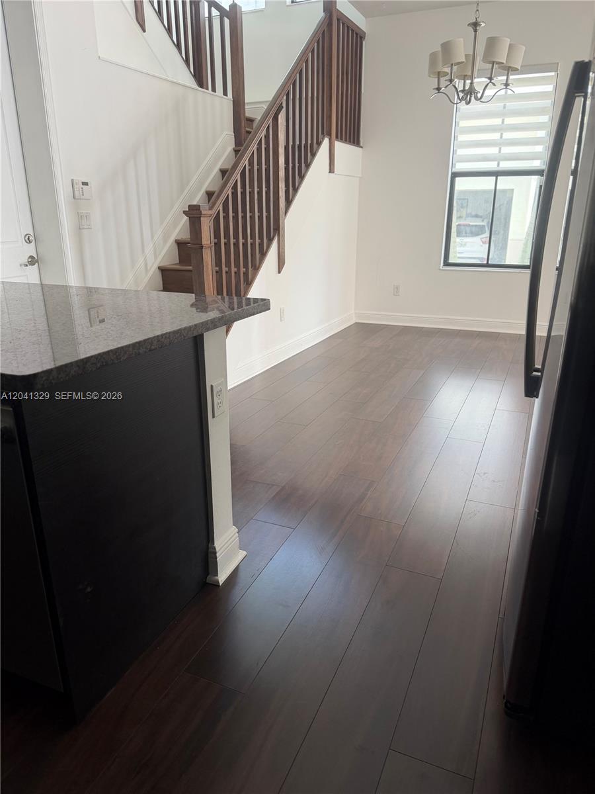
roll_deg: -0.1
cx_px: 298
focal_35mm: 24
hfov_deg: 56.8
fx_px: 550
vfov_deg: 71.6
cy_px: 397
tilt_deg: -18.8
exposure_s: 1/120
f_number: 1.78
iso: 200
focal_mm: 6.76
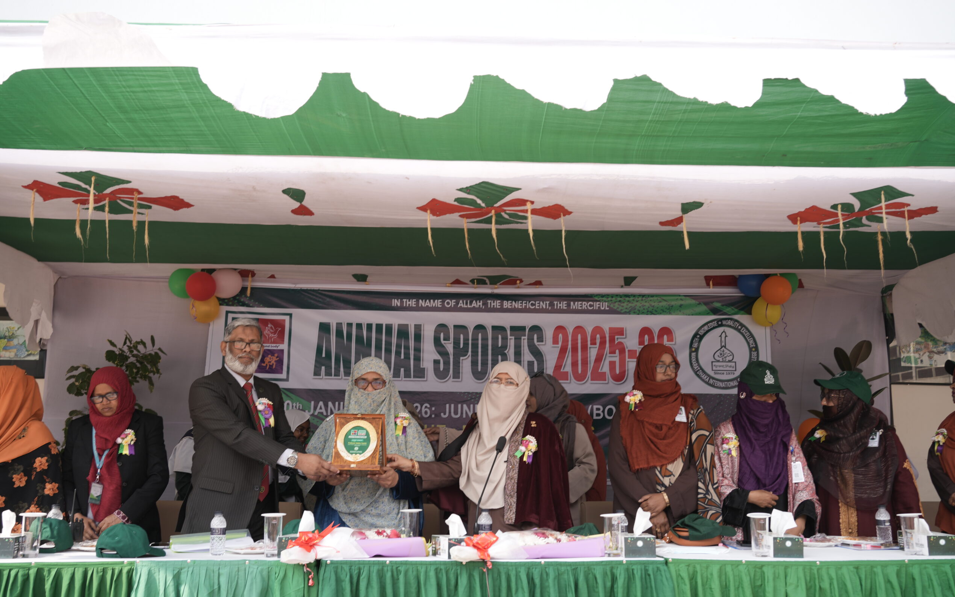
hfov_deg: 54.0
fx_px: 937
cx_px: 475
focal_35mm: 36
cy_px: 309
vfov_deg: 35.3
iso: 160
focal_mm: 35
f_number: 5.6
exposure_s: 1/125
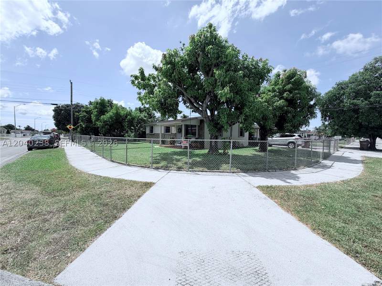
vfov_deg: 85.7
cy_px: 143
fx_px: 154
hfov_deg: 102.1
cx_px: 191
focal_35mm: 14
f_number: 2.2
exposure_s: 1/1534
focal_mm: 2.22
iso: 20
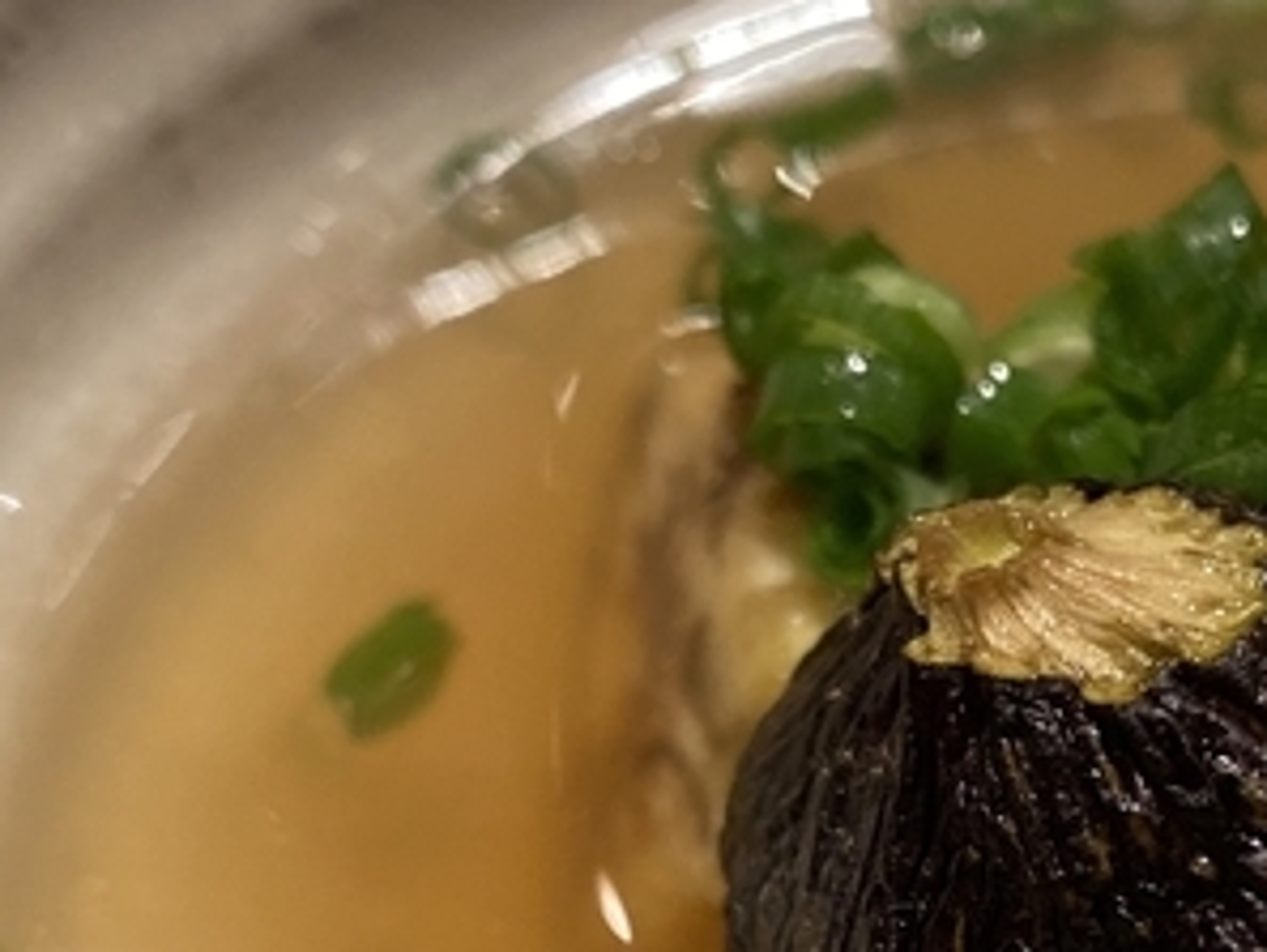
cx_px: 1160
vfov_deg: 20.5
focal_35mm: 70
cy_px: 905
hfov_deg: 26.7
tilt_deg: -59.9
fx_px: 2563
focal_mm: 4.25
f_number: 1.8
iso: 320
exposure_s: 1/50
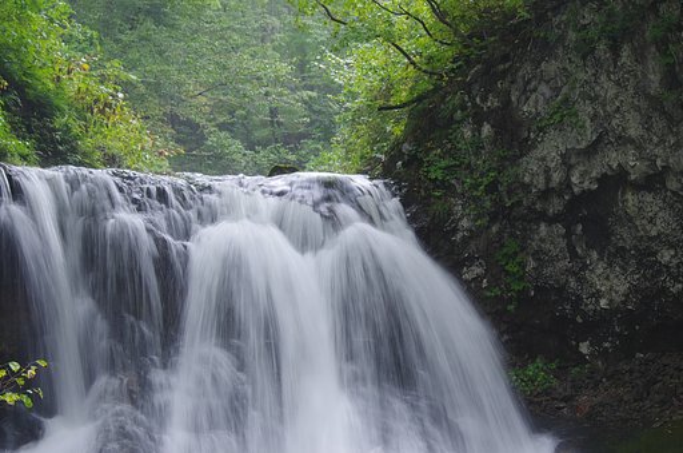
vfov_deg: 13.0
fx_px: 1988
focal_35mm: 105
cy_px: 226
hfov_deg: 19.5
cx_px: 342
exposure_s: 1/8
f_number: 4.5
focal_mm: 70
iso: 160
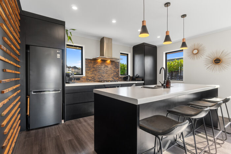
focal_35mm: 16
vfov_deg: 72.1
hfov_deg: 95.0
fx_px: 106
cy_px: 77
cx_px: 116
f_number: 4
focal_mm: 11
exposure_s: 1/30
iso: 400
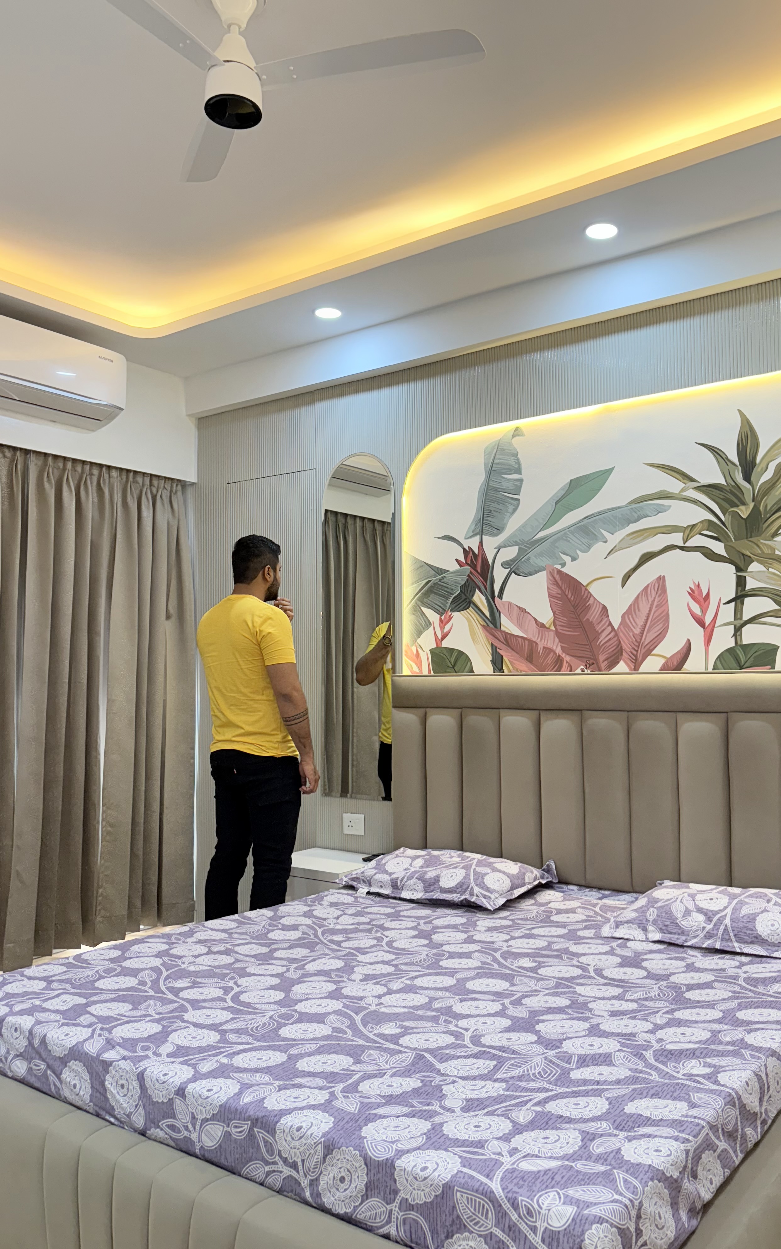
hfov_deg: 44.4
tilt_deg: +3.6
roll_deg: -0.3
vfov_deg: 66.5
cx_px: 441
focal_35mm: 28
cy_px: 619
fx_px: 954
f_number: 1.6
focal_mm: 5.96
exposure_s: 1/100
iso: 80
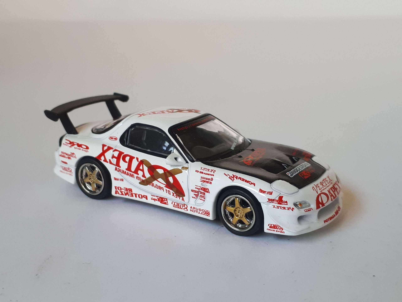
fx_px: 314
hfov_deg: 65.3
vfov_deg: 51.4
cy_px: 151
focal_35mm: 27
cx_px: 201
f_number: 1.9
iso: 64
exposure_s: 1/33
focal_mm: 3.6
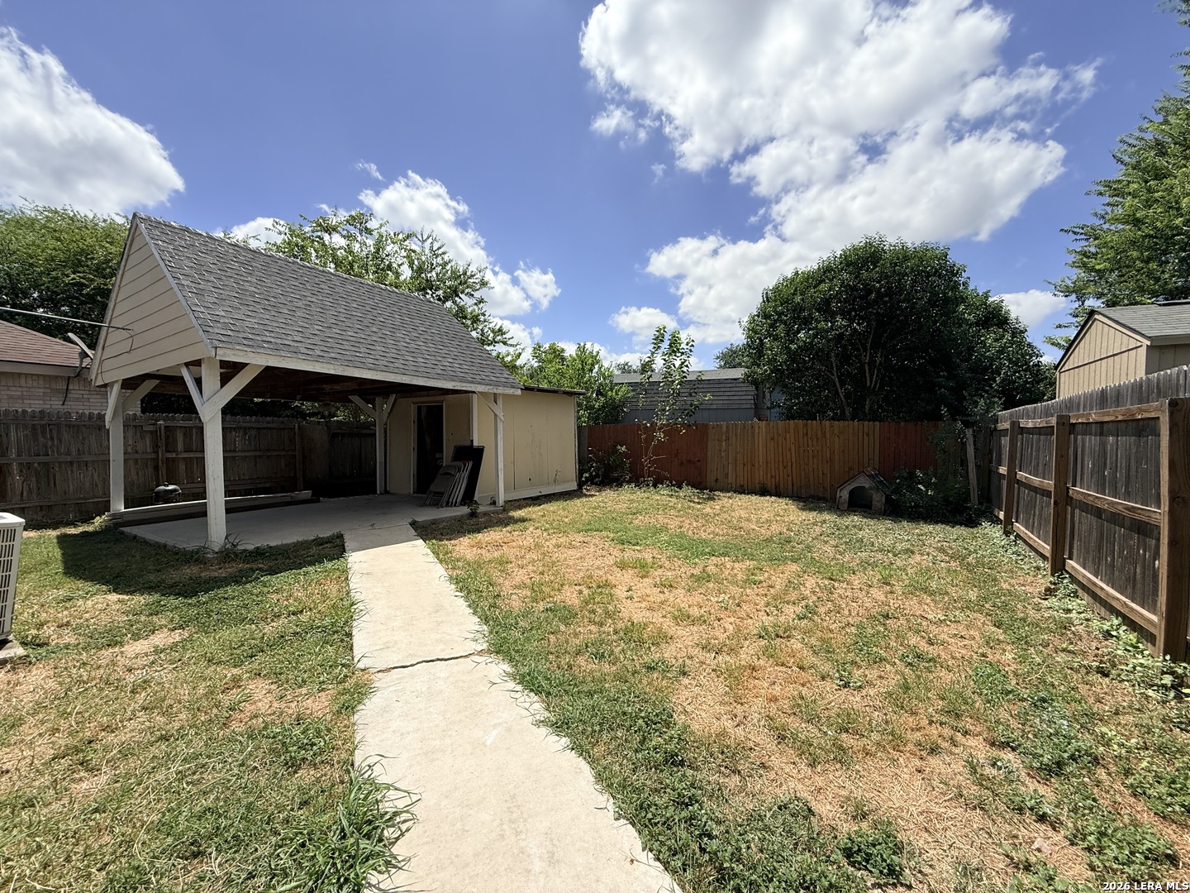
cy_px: 446
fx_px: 481
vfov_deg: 85.7
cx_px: 595
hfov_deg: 102.1
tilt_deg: -1.8
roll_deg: +0.2
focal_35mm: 14
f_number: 2.2
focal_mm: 2.22
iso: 50
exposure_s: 1/2717
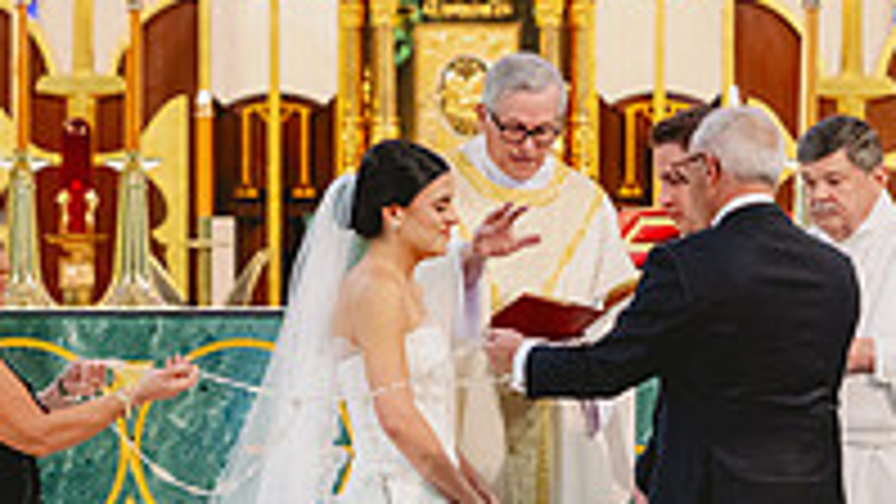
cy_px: 272
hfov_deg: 4.0
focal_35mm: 540
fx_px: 12831
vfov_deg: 2.3
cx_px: 539
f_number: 2.8
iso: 2000
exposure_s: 1/160
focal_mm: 170
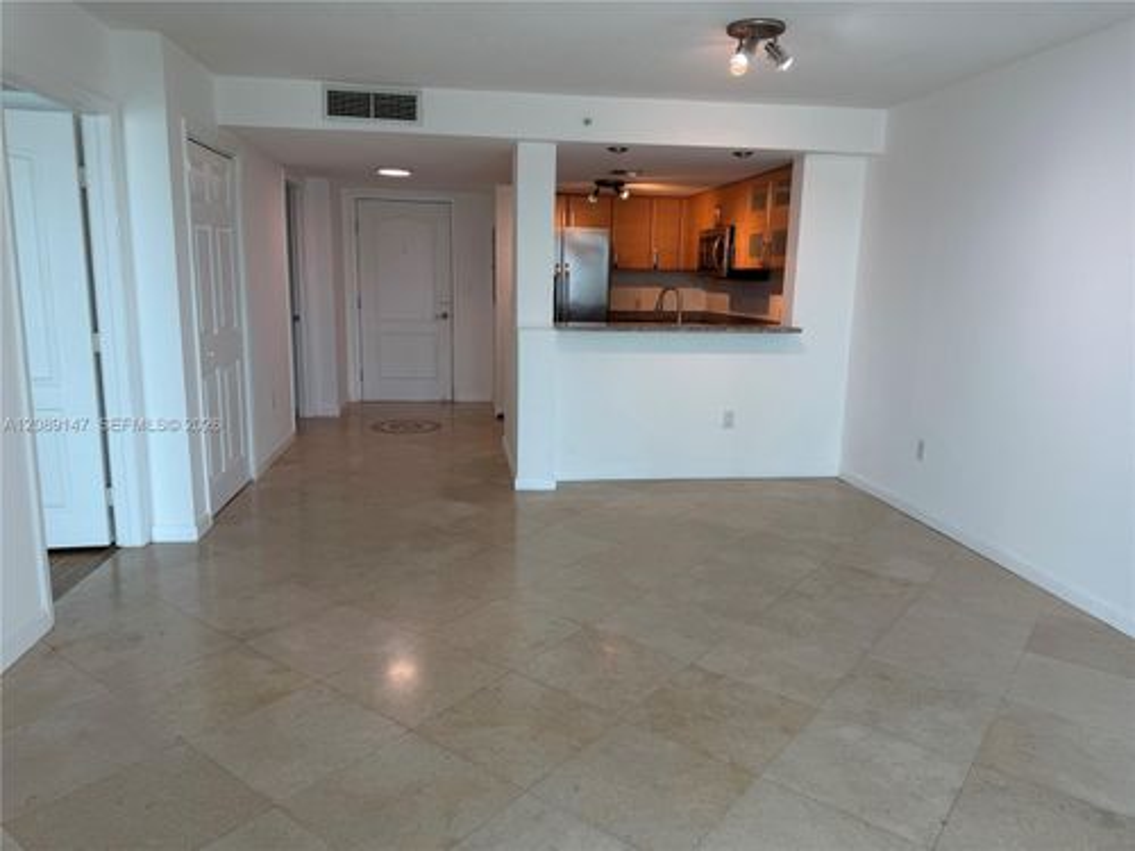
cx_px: 568
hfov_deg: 71.6
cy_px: 426
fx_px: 787
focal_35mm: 24
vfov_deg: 56.8
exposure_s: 1/120
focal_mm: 6.76
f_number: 1.78
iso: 64
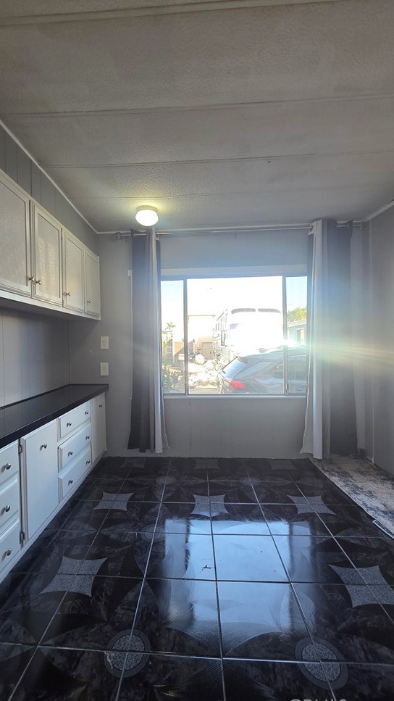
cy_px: 345
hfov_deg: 70.4
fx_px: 279
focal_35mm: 15
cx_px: 182
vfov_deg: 103.0
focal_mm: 2.2
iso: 125
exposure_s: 1/120
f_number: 1.9
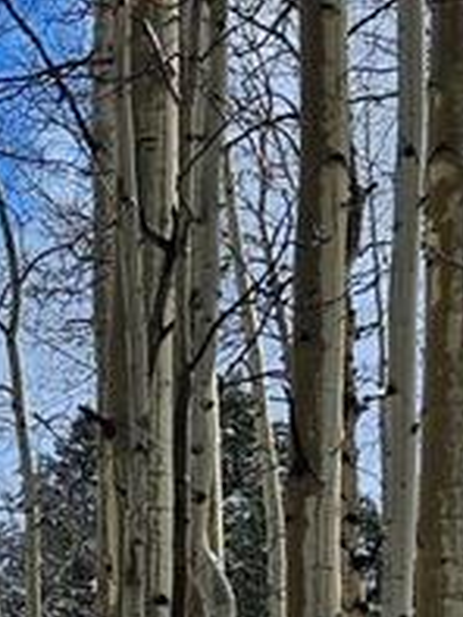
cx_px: -371
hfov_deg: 11.0
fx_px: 2245
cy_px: 987
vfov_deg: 14.4
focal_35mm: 126
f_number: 1.8
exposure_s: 1/1799
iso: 25
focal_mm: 5.4
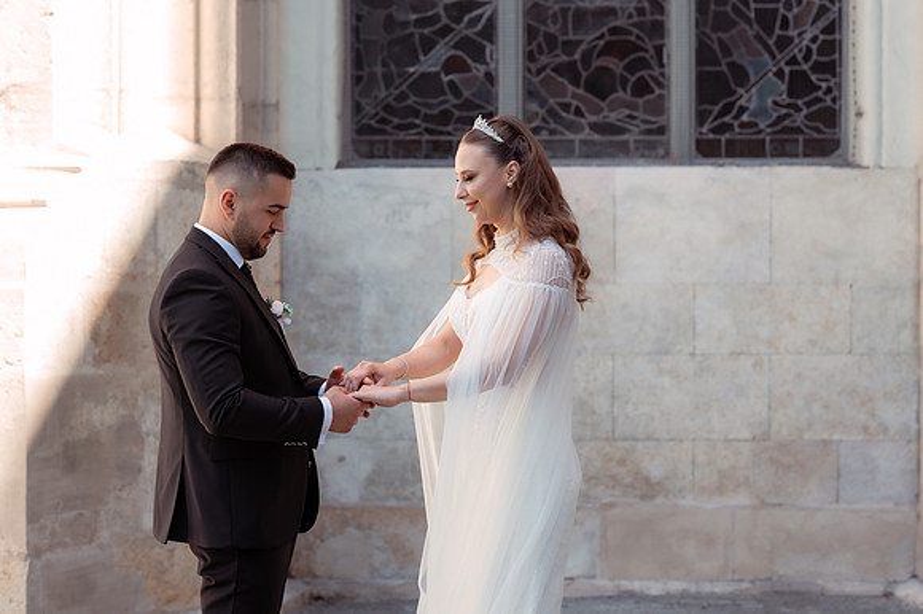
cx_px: 434
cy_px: 324
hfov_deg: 22.6
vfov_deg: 15.1
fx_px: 2310
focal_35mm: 90
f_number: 3.5
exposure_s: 1/320
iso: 200
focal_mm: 85
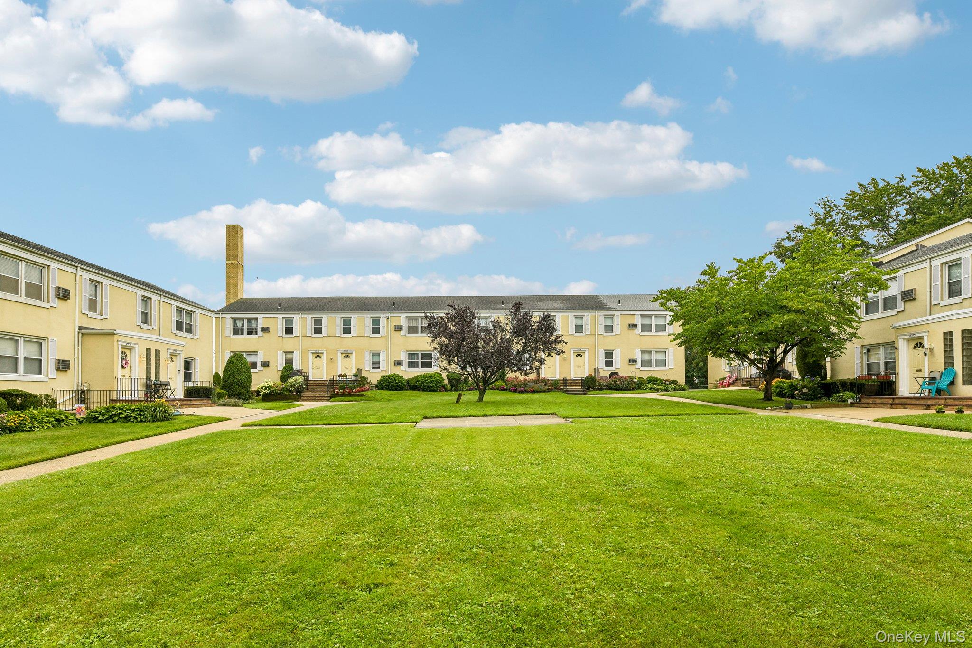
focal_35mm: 19
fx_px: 513
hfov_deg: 86.9
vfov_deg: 64.5
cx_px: 486
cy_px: 324
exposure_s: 1/400
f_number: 8
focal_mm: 19
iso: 400
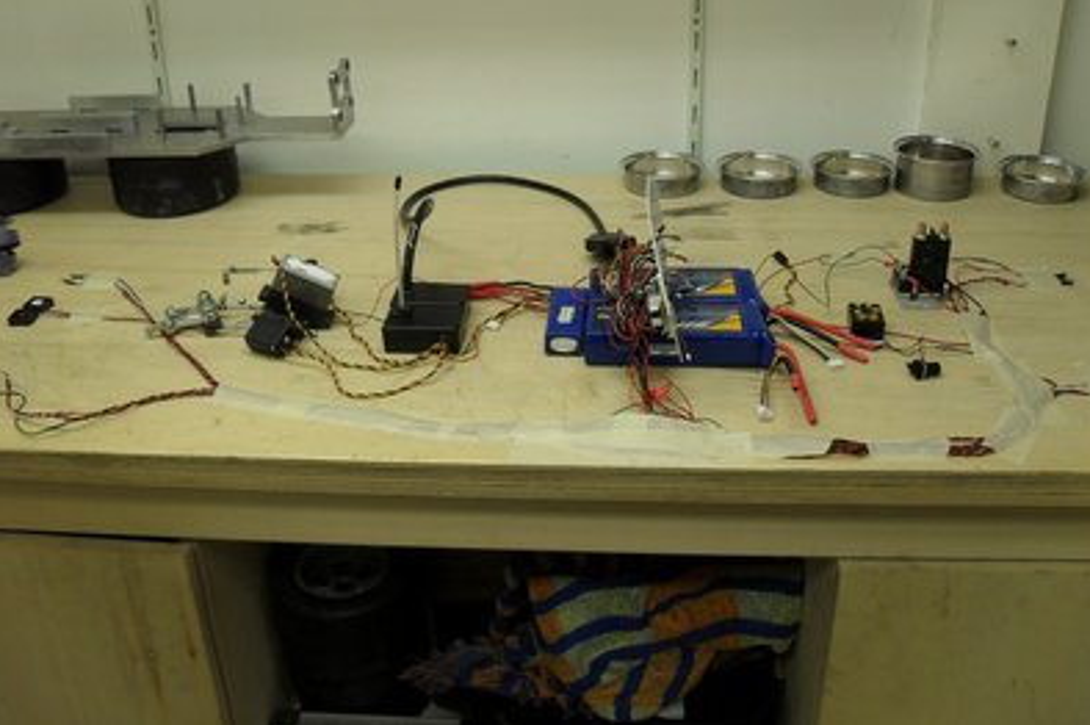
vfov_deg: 35.8
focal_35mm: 37
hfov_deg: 51.9
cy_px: 315
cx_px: 548
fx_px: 1119
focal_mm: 6.2
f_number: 2.8
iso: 100
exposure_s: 1/45
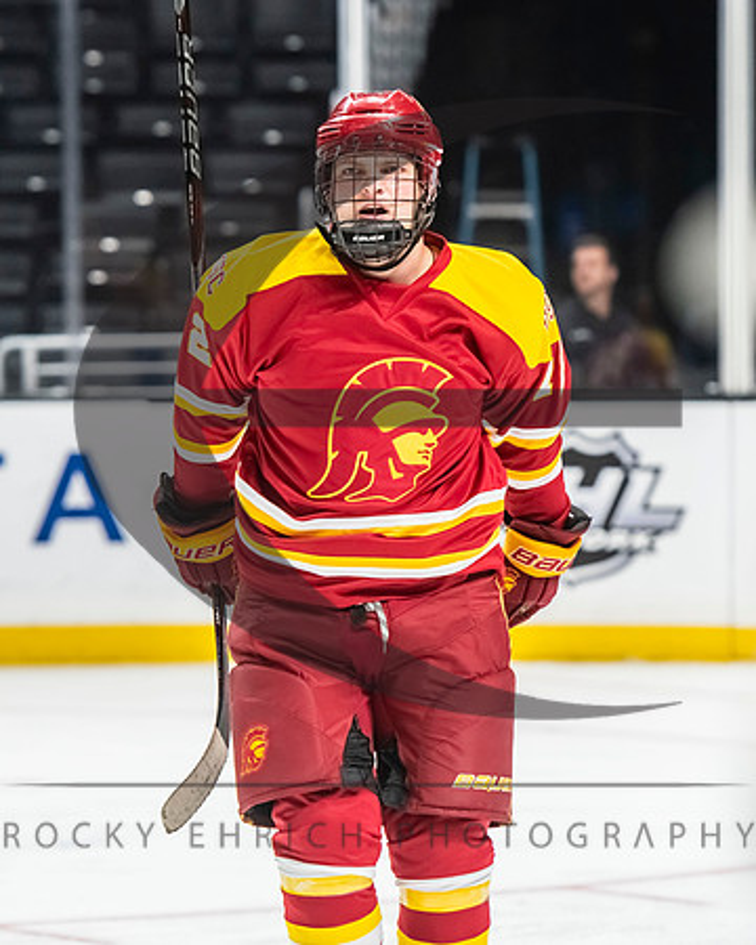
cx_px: 292
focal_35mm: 268
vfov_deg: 7.2
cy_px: 470
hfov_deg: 5.8
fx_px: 7488
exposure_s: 1/800
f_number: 4
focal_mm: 160
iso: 1600
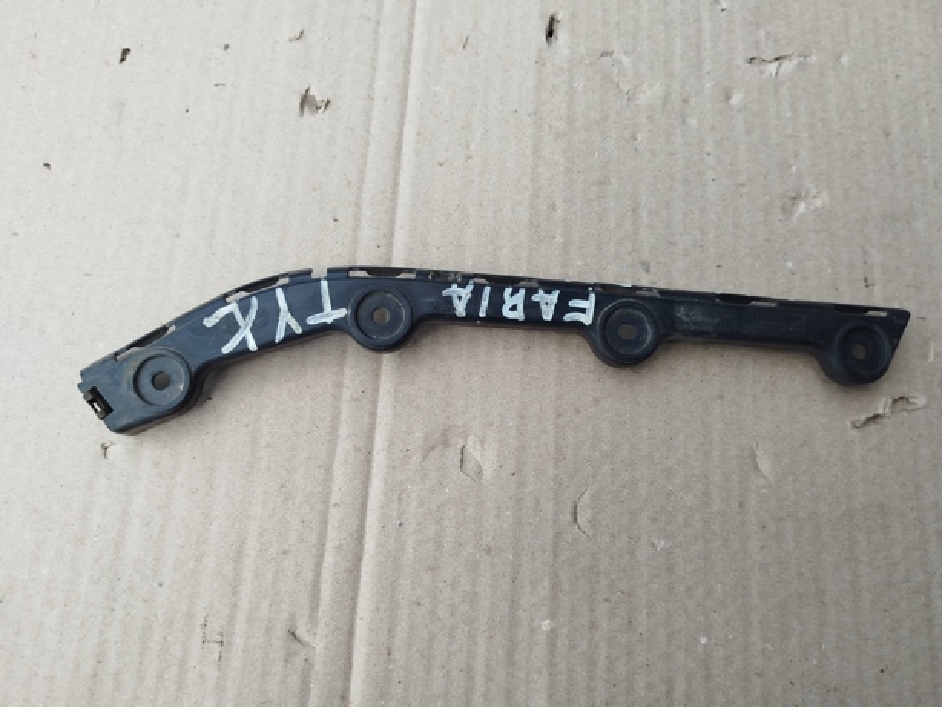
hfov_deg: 69.4
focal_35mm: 25
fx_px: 681
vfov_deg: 54.9
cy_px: 345
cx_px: 480
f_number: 1.7
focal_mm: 5.31
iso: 50
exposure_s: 1/189
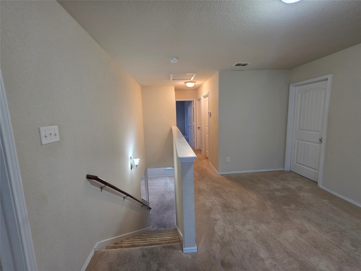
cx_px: 180
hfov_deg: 106.2
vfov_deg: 89.9
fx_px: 136
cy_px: 136
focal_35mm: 13
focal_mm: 2.2
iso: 200
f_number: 1.9
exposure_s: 1/60
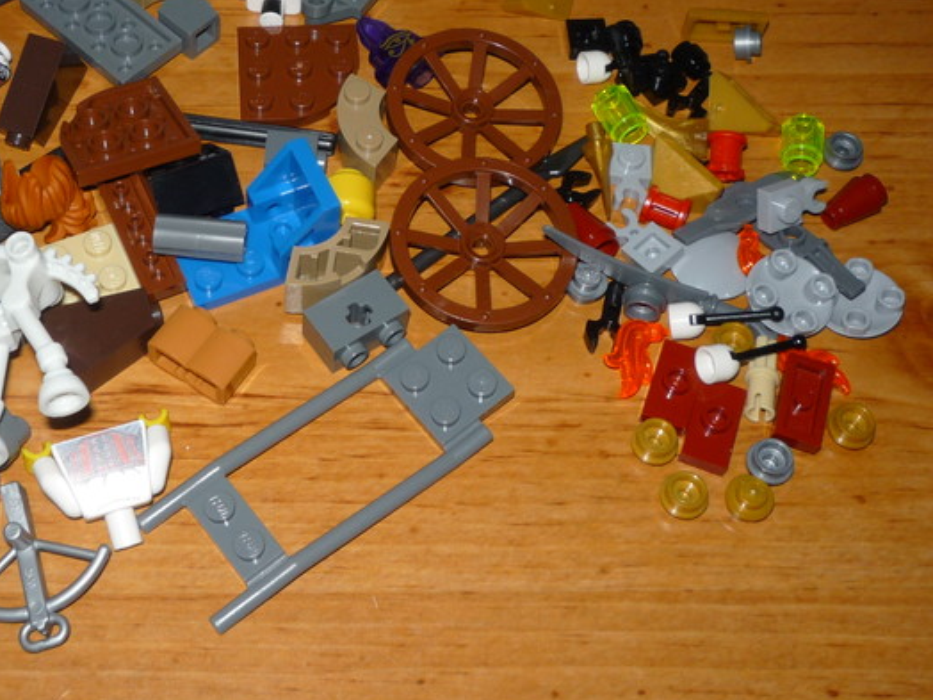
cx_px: 283
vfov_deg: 26.4
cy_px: 213
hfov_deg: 34.5
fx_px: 1482
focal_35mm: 55
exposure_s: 1/30
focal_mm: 5.2
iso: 100
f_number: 4
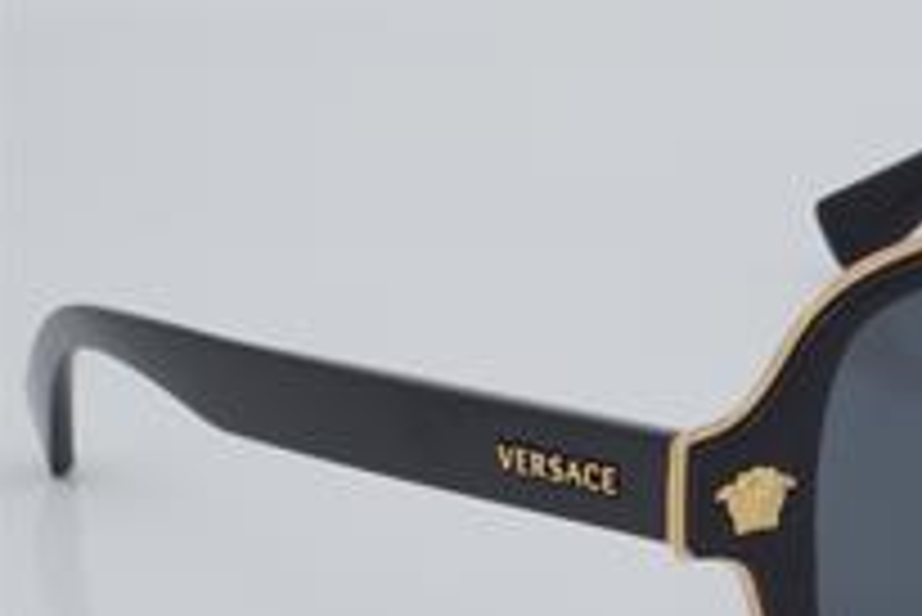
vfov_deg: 9.4
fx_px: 3742
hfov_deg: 13.9
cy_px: 378
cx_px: 891
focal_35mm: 146
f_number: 32
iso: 100
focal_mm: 50
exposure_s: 1/4
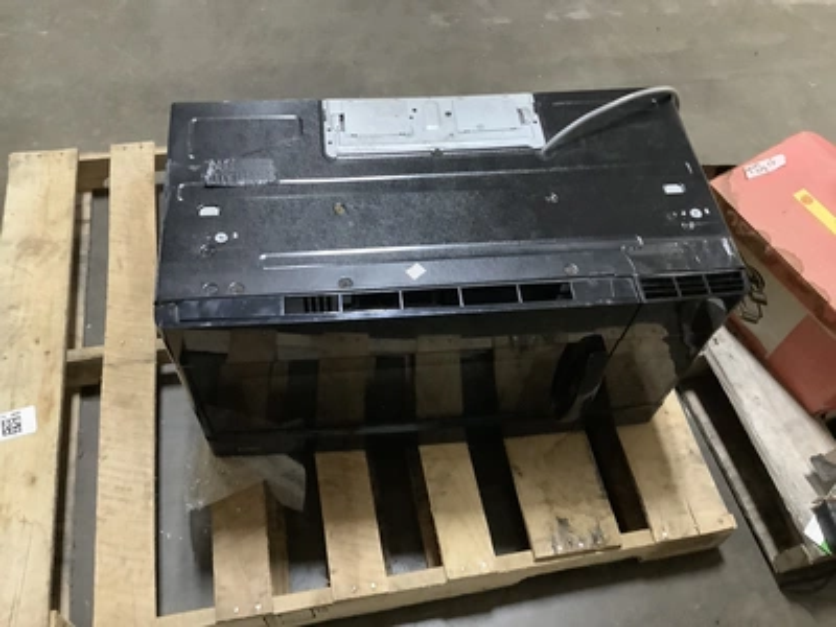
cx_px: 418
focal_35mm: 31
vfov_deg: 45.4
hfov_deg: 58.4
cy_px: 314
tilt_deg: -55.3
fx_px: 749
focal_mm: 3.3
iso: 640
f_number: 2.4
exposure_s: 1/24
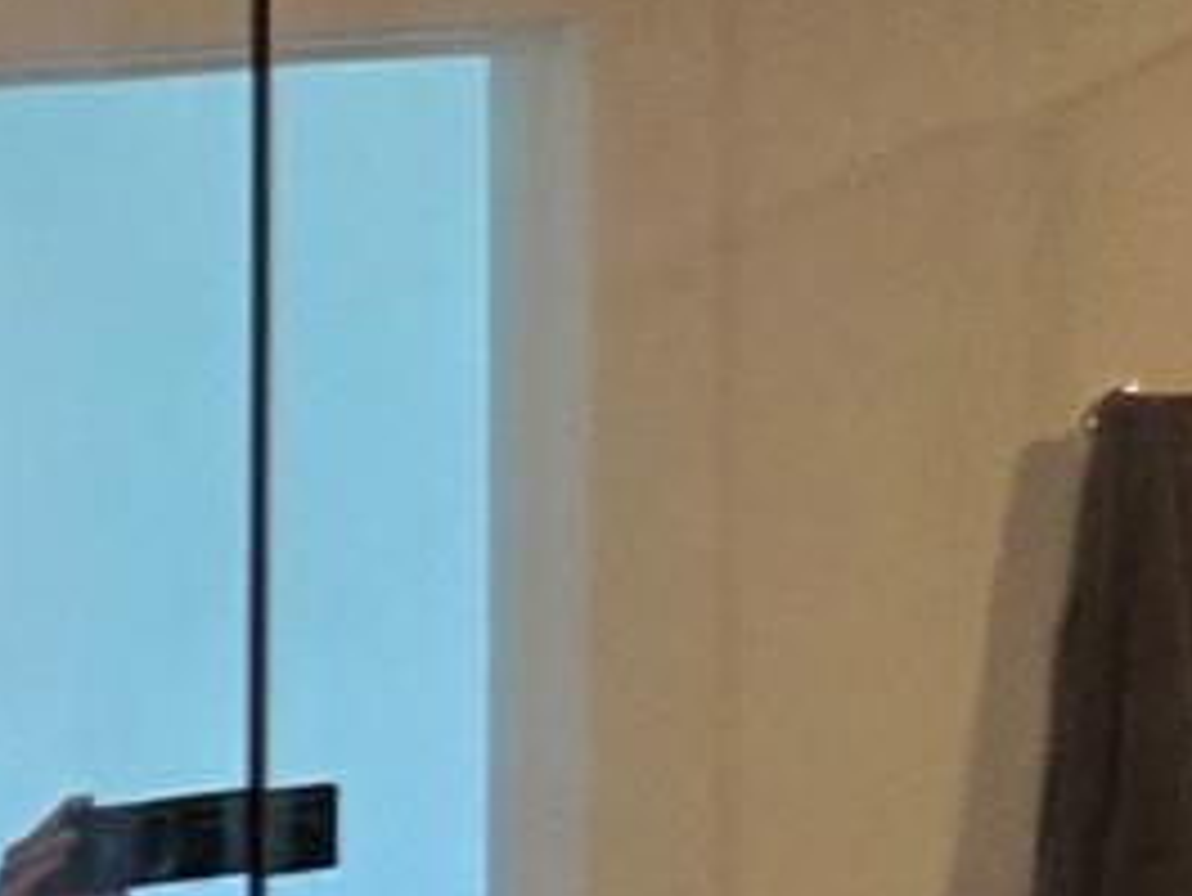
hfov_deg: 11.8
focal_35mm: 139
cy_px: 1666
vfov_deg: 10.0
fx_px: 4789
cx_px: -1597
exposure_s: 1/120
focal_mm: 5.4
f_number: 1.8
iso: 400
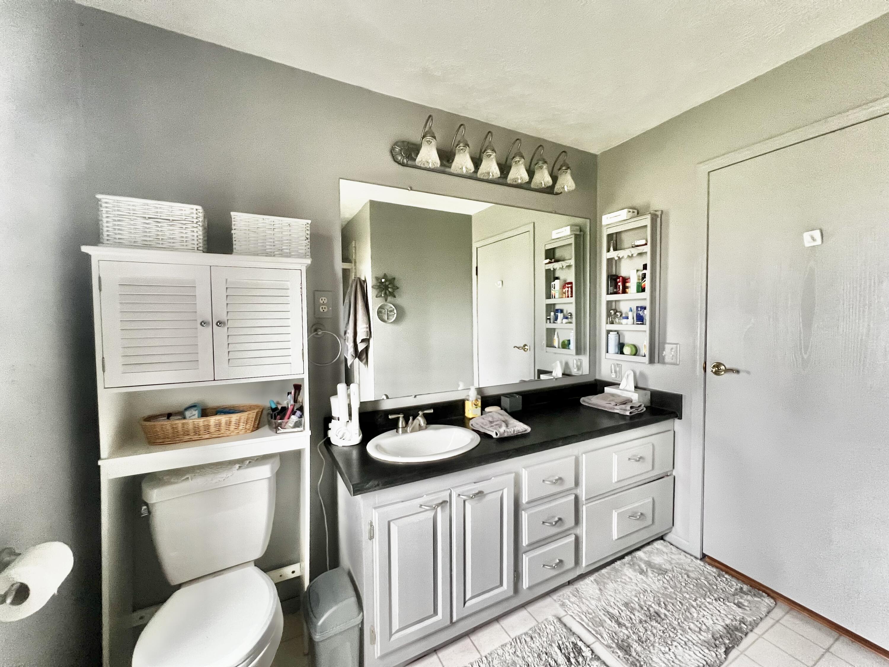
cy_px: 334
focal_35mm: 13
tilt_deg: -3.4
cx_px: 444
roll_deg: +1.4
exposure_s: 1/60
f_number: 1.8
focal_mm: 1.57
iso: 400
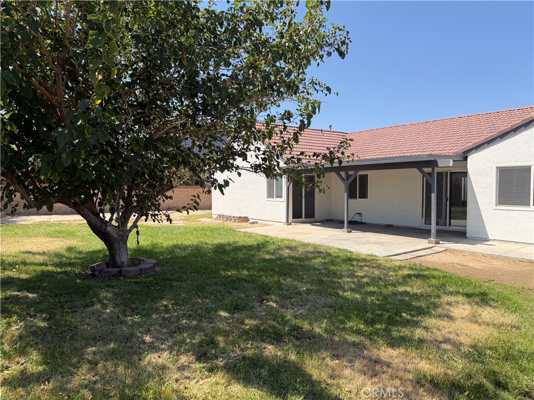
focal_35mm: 24
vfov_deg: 56.8
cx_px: 267
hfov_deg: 71.6
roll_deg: -0.4
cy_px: 200
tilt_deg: -2.1
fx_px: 370
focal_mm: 6.76
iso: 80
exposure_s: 1/3425
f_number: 1.78
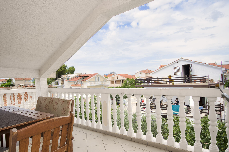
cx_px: 97
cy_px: 86
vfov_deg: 59.1
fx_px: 133
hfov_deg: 80.8
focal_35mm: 21
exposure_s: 1/200
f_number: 7.1
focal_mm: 12
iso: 100
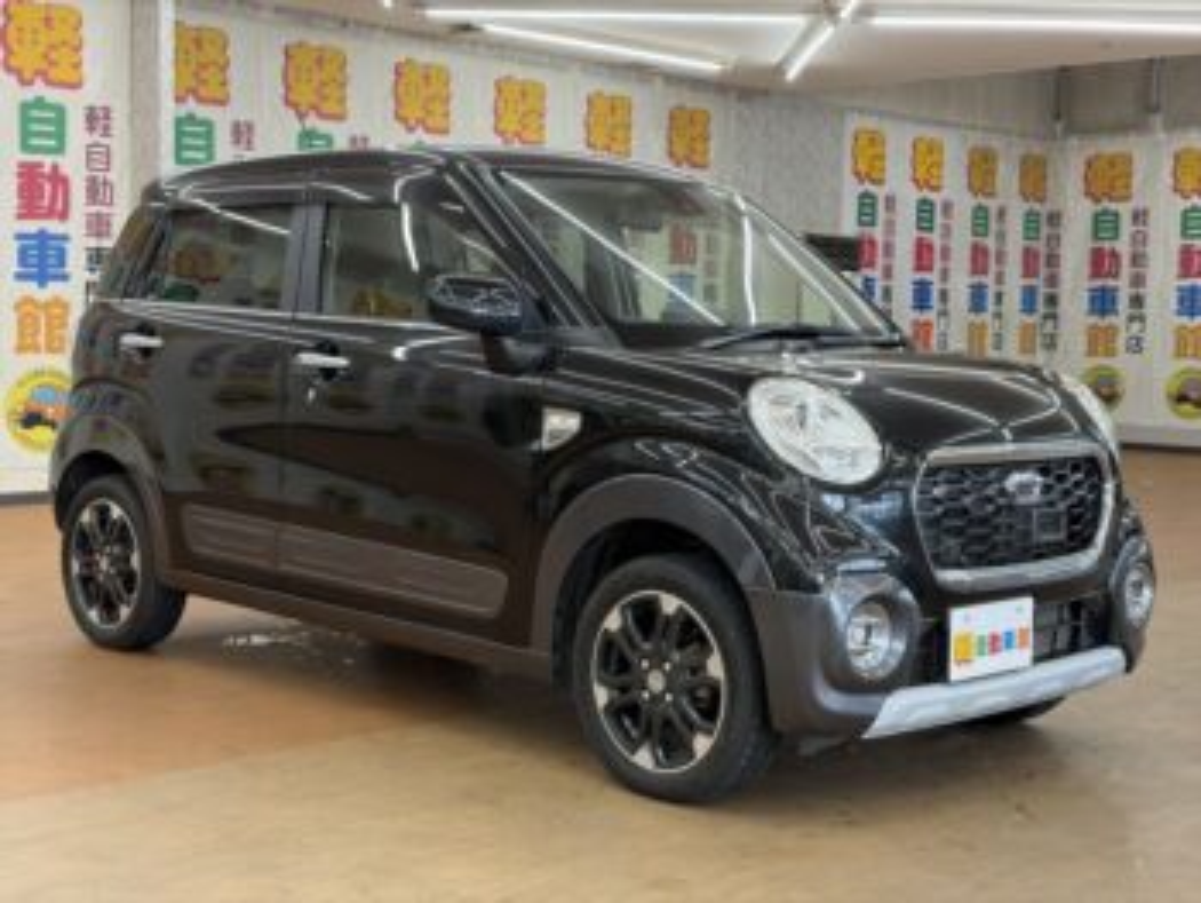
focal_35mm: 52
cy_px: 452
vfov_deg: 28.1
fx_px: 1805
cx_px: 600
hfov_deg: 36.8
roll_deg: -0.7
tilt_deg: -3.2
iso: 40
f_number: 1.6
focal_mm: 5.96
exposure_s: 1/50
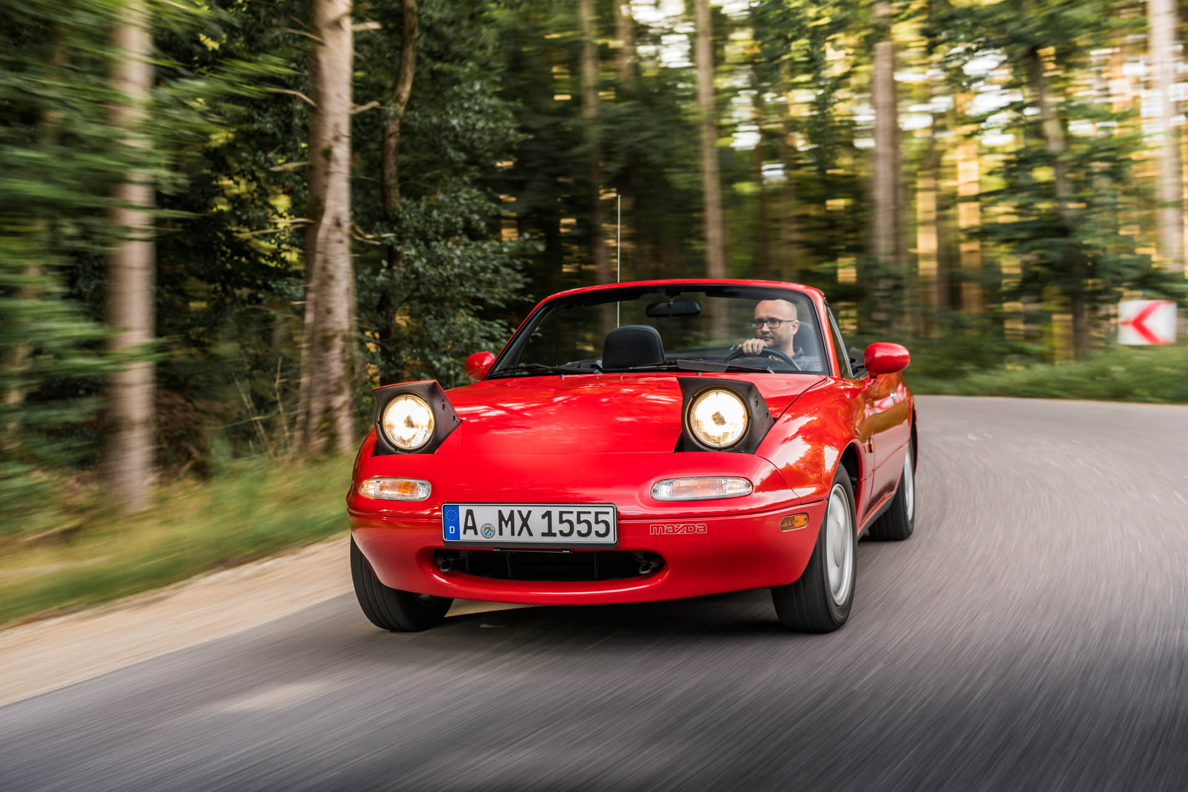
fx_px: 1650
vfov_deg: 27.0
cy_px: 396
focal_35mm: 50
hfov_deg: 39.6
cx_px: 594
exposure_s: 1/20
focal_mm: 50
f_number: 4.5
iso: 100
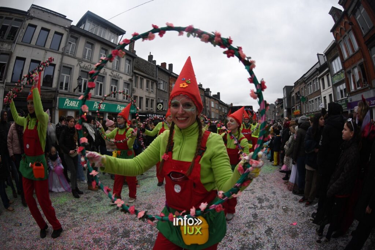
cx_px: 188
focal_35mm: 15
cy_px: 125
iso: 250
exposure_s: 1/250
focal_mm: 10.5
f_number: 3.2
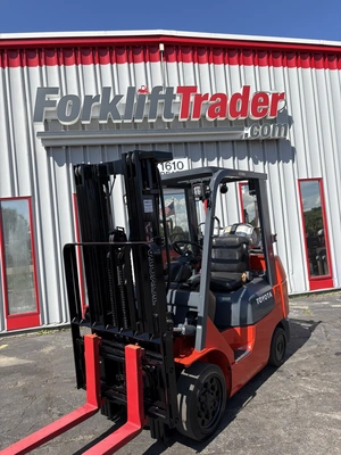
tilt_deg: +2.7
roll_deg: +5.3
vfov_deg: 67.3
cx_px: 170
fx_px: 341
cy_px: 228
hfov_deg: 53.1
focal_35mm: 26
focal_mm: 5.96
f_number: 1.6
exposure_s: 1/2364
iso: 50
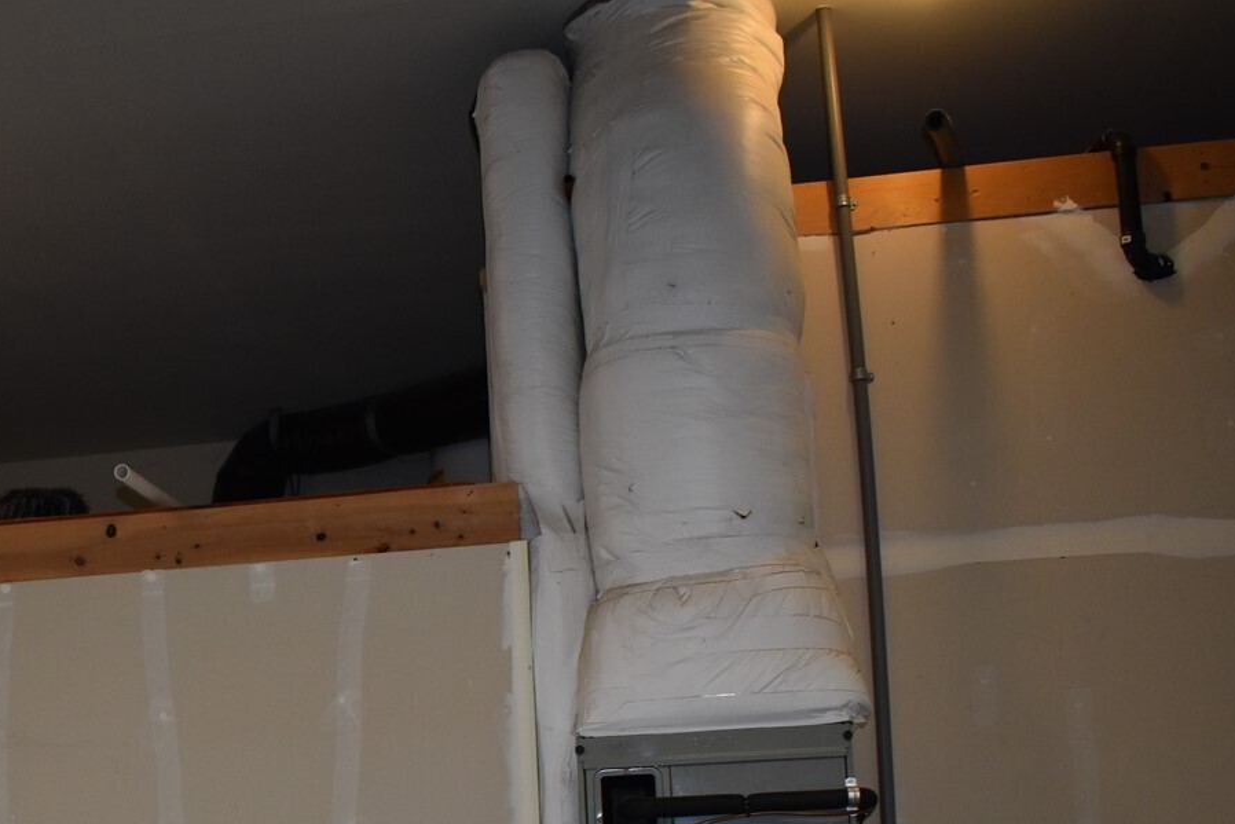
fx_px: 1750
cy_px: 755
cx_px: 255
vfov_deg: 25.6
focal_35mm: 51
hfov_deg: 37.5
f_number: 3.5
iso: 800
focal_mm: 18
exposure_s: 1/200
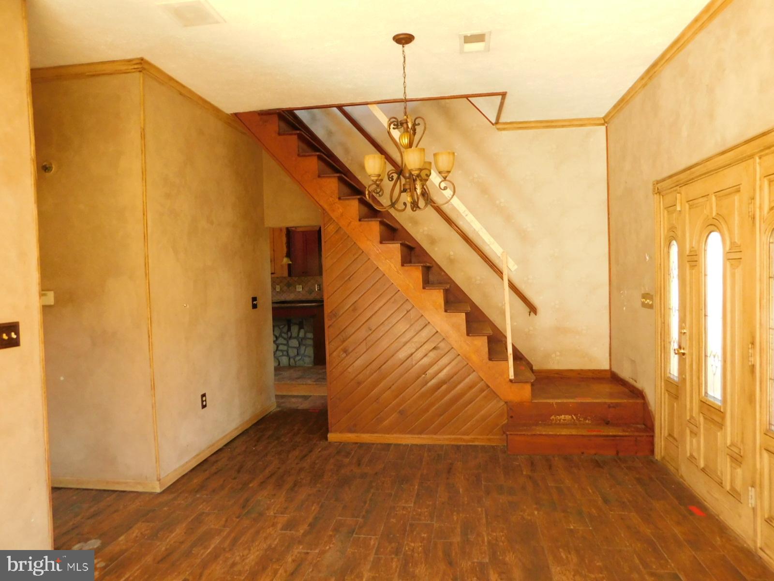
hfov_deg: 73.9
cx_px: 387
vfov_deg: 58.9
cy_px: 290
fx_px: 514
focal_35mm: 23
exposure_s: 1/25
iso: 400
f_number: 3
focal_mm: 4
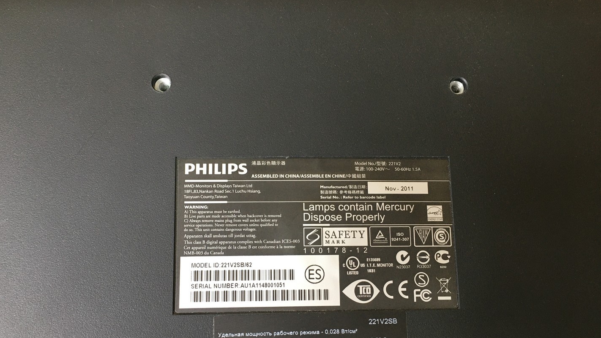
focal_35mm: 32
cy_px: 213
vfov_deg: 36.4
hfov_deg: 61.0
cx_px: 297
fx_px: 510
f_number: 2.2
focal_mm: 4.15
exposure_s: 1/33
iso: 125
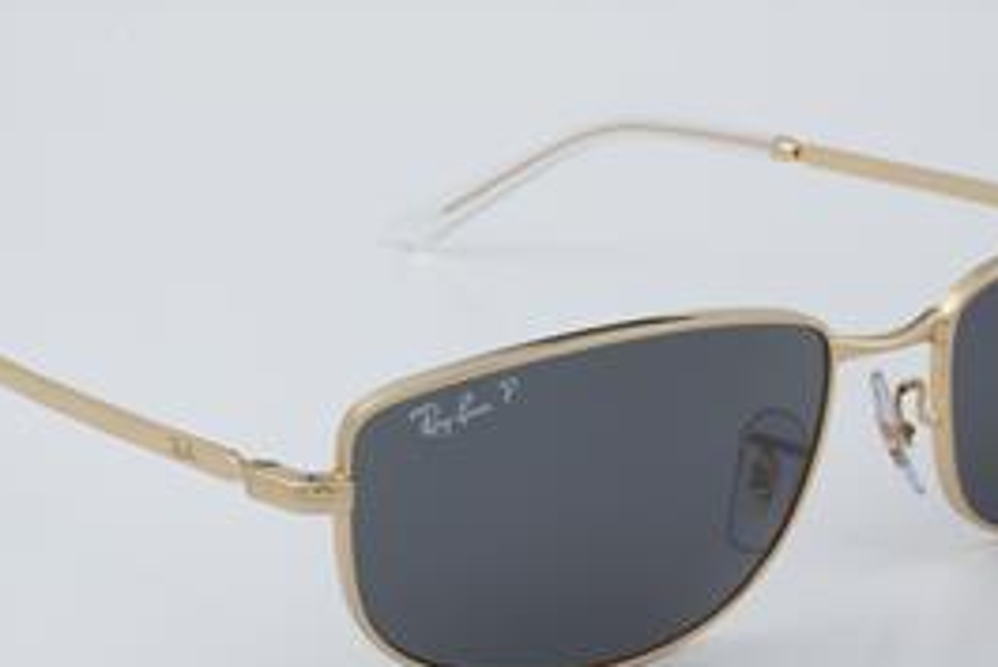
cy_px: 422
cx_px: 497
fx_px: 3134
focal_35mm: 113
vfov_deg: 12.1
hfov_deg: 18.1
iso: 100
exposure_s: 1/4
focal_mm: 50
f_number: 32
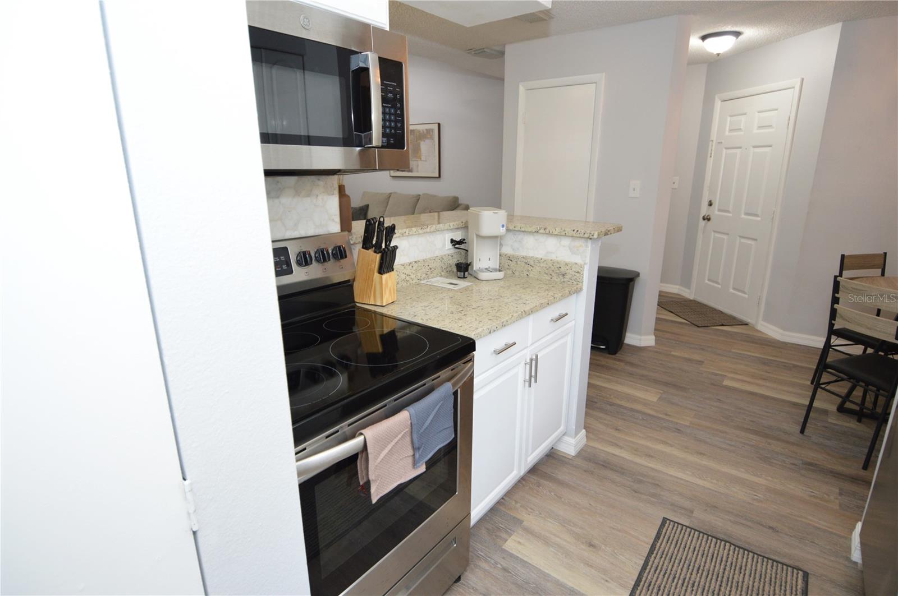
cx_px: 449
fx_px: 448
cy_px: 298
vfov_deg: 67.3
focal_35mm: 18
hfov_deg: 90.1
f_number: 4
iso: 560
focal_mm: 12
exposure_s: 1/60
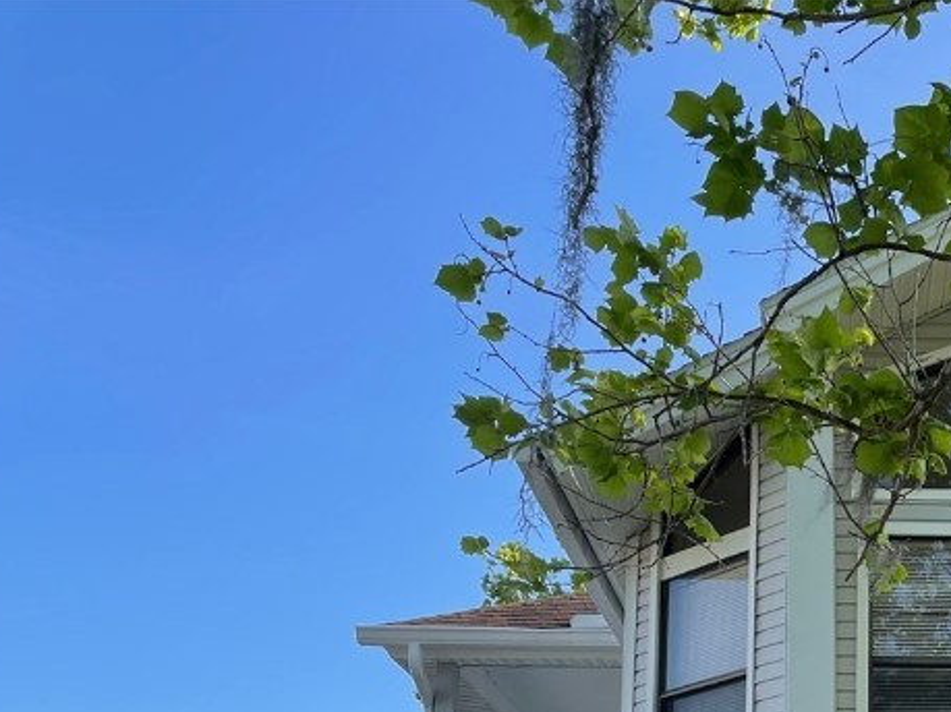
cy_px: 793
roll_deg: +1.6
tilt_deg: +13.3
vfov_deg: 23.6
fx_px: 1593
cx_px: 1030
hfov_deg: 30.0
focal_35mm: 58
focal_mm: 4.2
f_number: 1.6
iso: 32
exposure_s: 1/1416
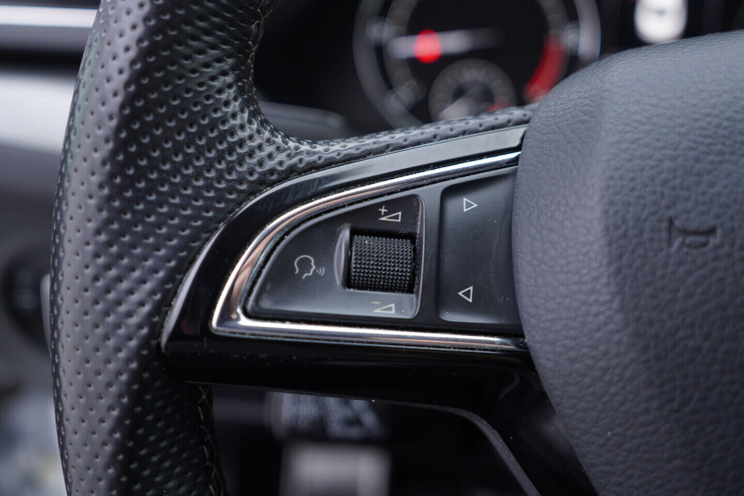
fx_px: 744
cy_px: 248
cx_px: 372
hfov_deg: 53.1
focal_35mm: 36
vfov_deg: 36.9
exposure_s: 1/40
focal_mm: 24
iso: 160
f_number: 2.8
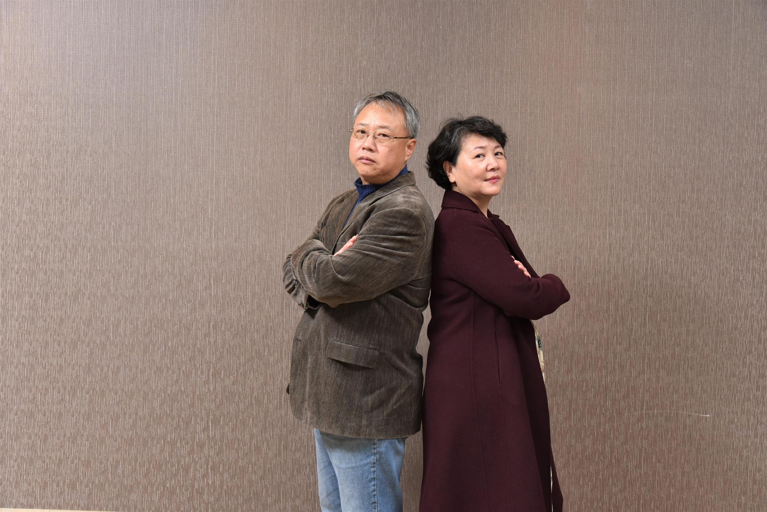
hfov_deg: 48.4
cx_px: 384
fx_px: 852
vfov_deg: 33.4
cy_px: 256
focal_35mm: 40
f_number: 5.6
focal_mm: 40
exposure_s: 1/200
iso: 800
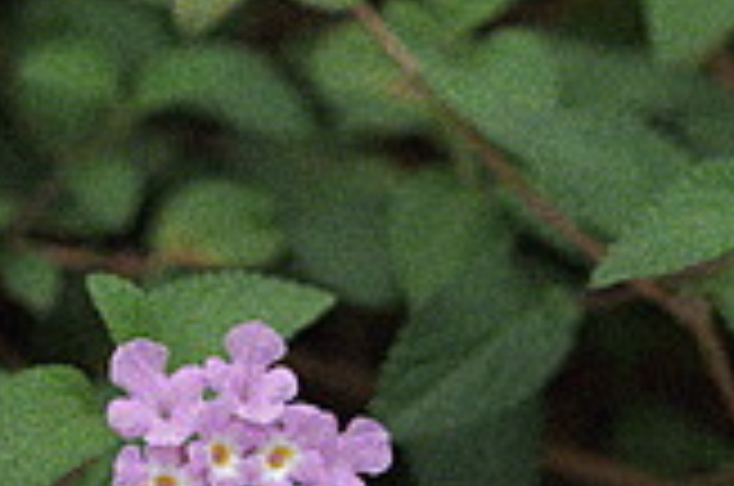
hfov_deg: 12.2
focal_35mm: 168
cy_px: 45
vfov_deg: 8.1
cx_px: 194
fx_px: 3419
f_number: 3.5
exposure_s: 1/125
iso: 50
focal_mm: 35
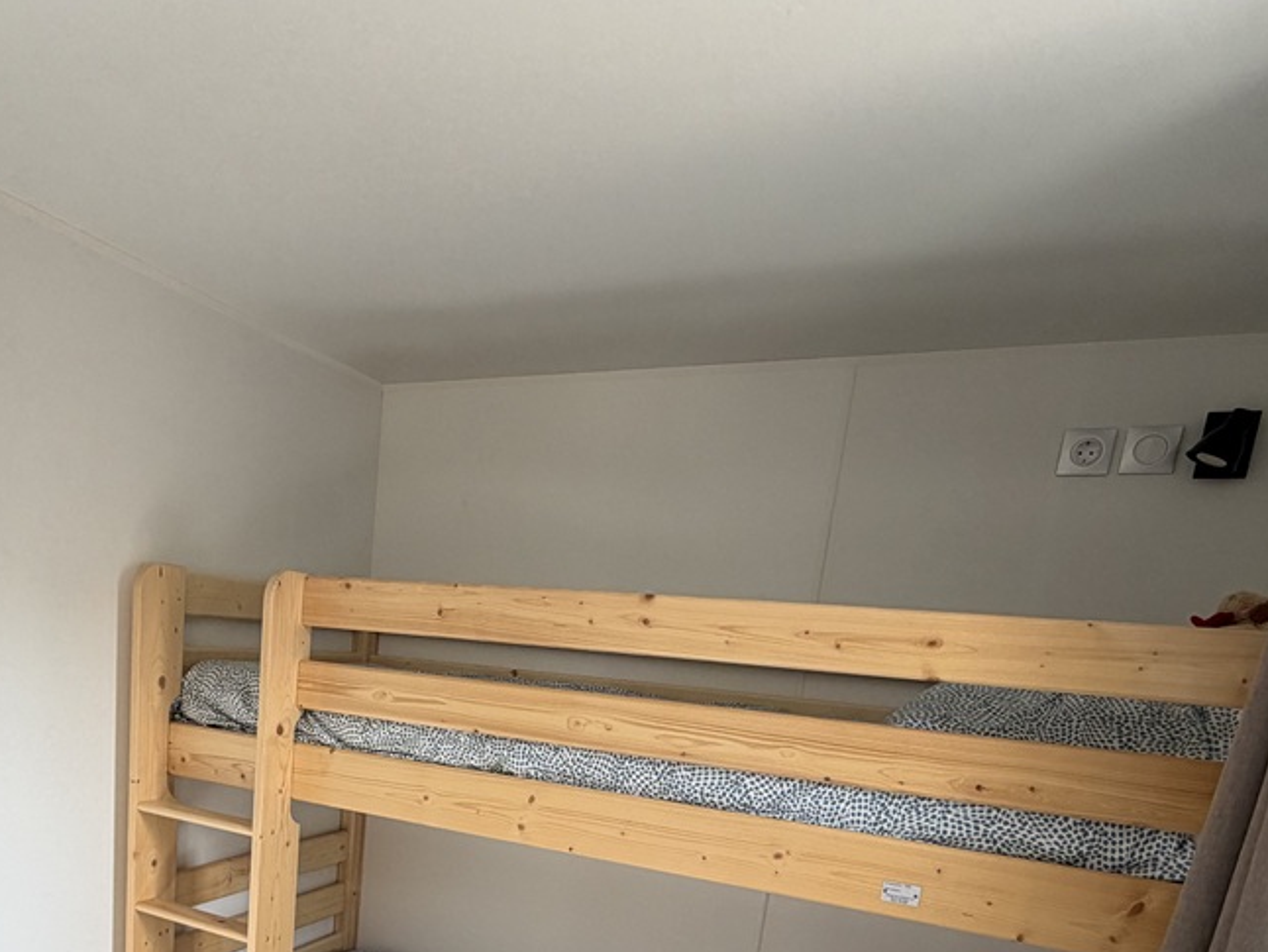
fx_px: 953
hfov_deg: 65.6
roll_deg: -4.7
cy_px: 836
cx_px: 428
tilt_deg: -12.1
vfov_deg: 48.2
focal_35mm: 26
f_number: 2.2
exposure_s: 1/121
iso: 100
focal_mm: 2.22
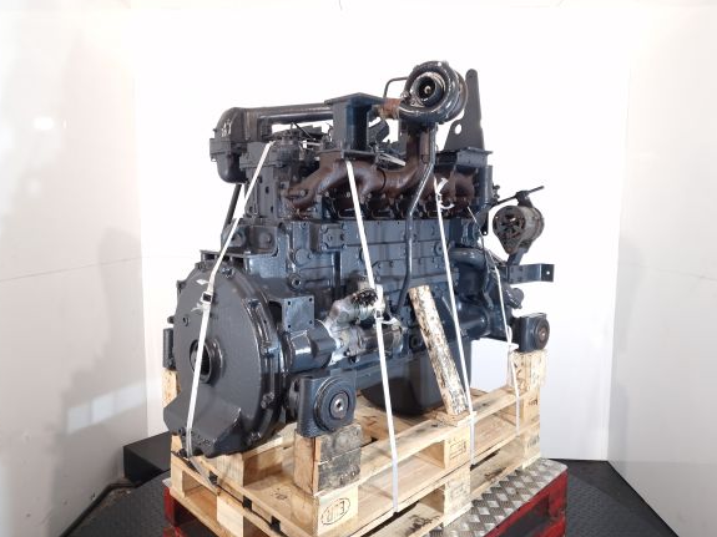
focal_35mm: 24
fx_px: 497
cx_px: 355
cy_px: 269
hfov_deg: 71.6
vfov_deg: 56.8
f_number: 1.8
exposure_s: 1/50
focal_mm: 6.4
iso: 125
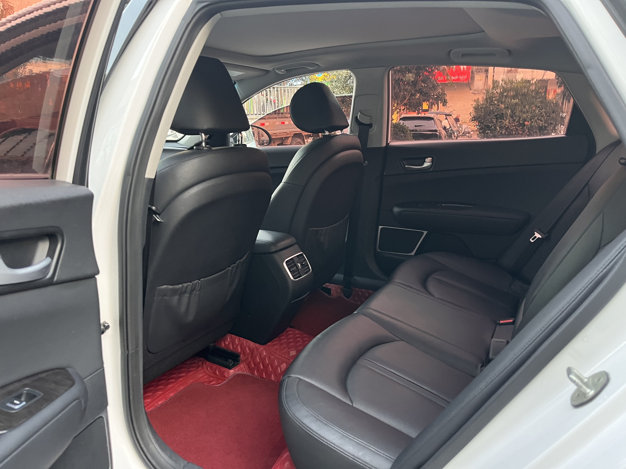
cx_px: 313
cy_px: 234
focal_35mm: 26
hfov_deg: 67.3
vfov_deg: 53.1
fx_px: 470
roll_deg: +0.2
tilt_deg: -11.5
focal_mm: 5.1
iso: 400
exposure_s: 1/60
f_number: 1.6
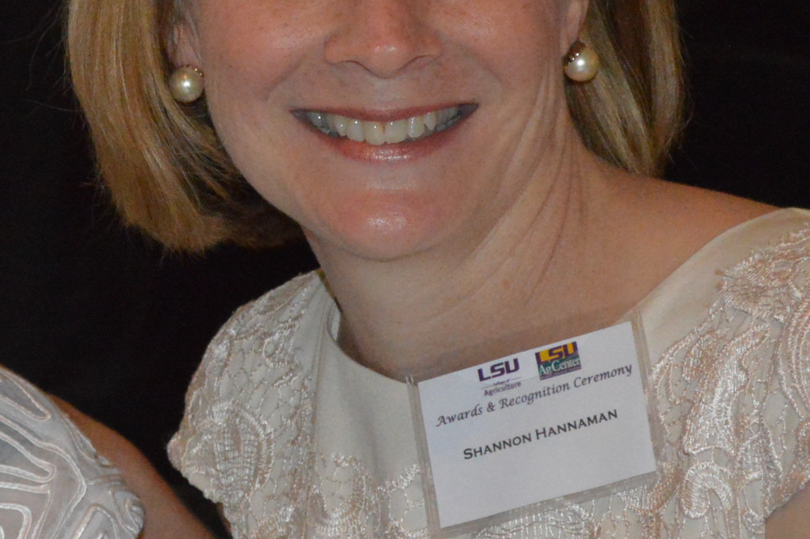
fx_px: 4428
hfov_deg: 10.3
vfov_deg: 7.0
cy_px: 240
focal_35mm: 197
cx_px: -117
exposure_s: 1/60
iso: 3200
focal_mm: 44
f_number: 5.3
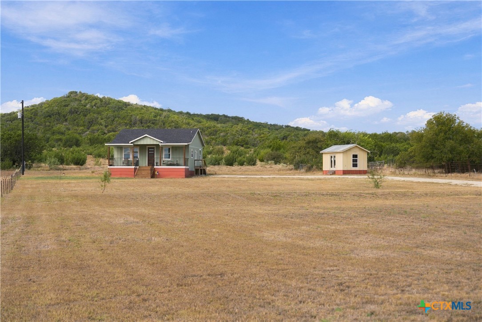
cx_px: 241
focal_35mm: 57
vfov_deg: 23.8
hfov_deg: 35.0
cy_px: 161
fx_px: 763
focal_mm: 57
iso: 1000
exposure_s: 1/8000
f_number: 4.5
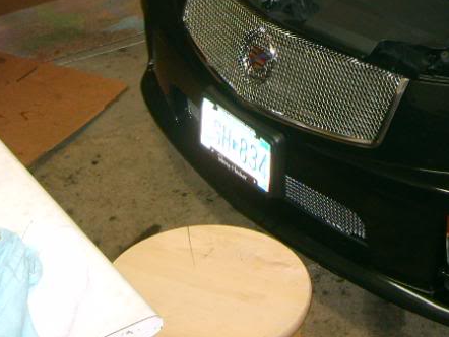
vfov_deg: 17.8
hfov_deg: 24.2
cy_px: -41
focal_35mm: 80
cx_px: 323
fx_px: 1038
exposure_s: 1/30
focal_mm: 5.8
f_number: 2.8
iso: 150
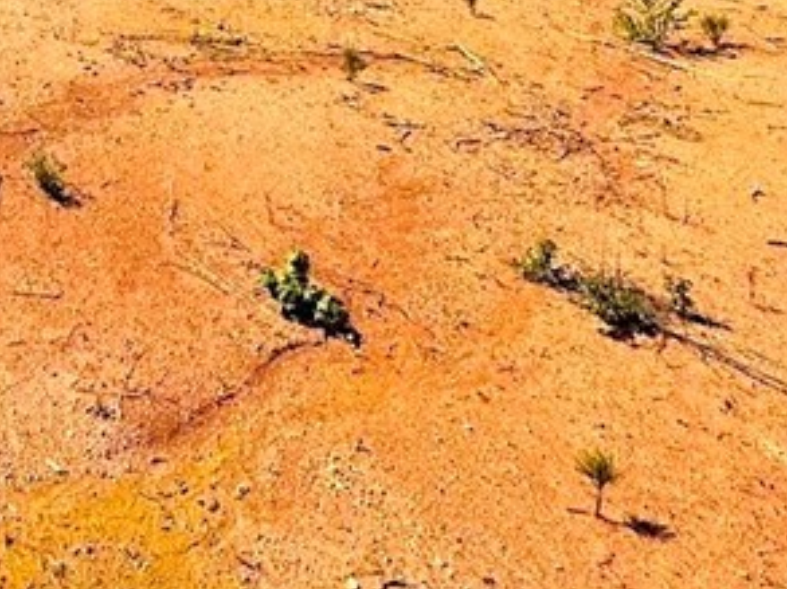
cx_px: -137
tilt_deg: -0.6
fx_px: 1113
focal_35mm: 49
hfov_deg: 32.7
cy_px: -344
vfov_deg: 22.8
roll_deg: -1.3
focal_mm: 2.22
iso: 50
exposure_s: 1/2092
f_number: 2.2
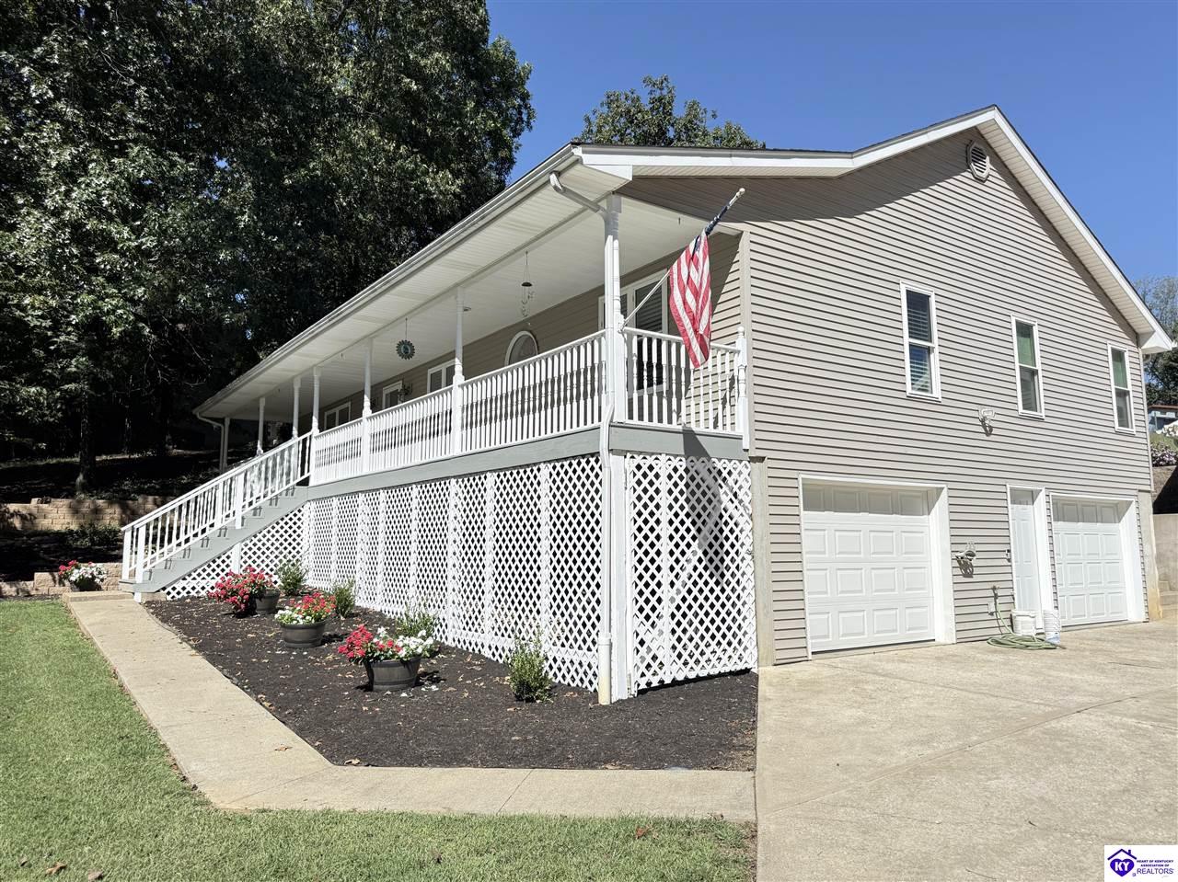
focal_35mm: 24
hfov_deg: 71.6
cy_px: 441
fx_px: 816
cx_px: 589
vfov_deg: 56.8
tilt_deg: +8.0
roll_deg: +0.1
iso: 80
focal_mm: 6.76
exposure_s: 1/4405
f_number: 1.78
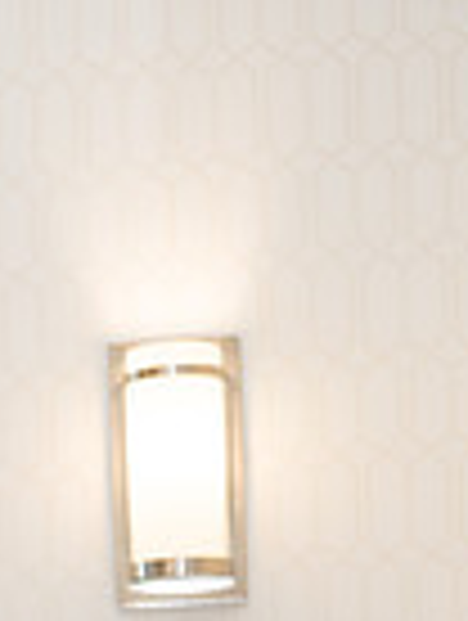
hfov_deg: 10.4
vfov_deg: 13.0
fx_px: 2534
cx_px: -50
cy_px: 1008
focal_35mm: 141
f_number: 3.2
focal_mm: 45
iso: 320
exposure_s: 1/160
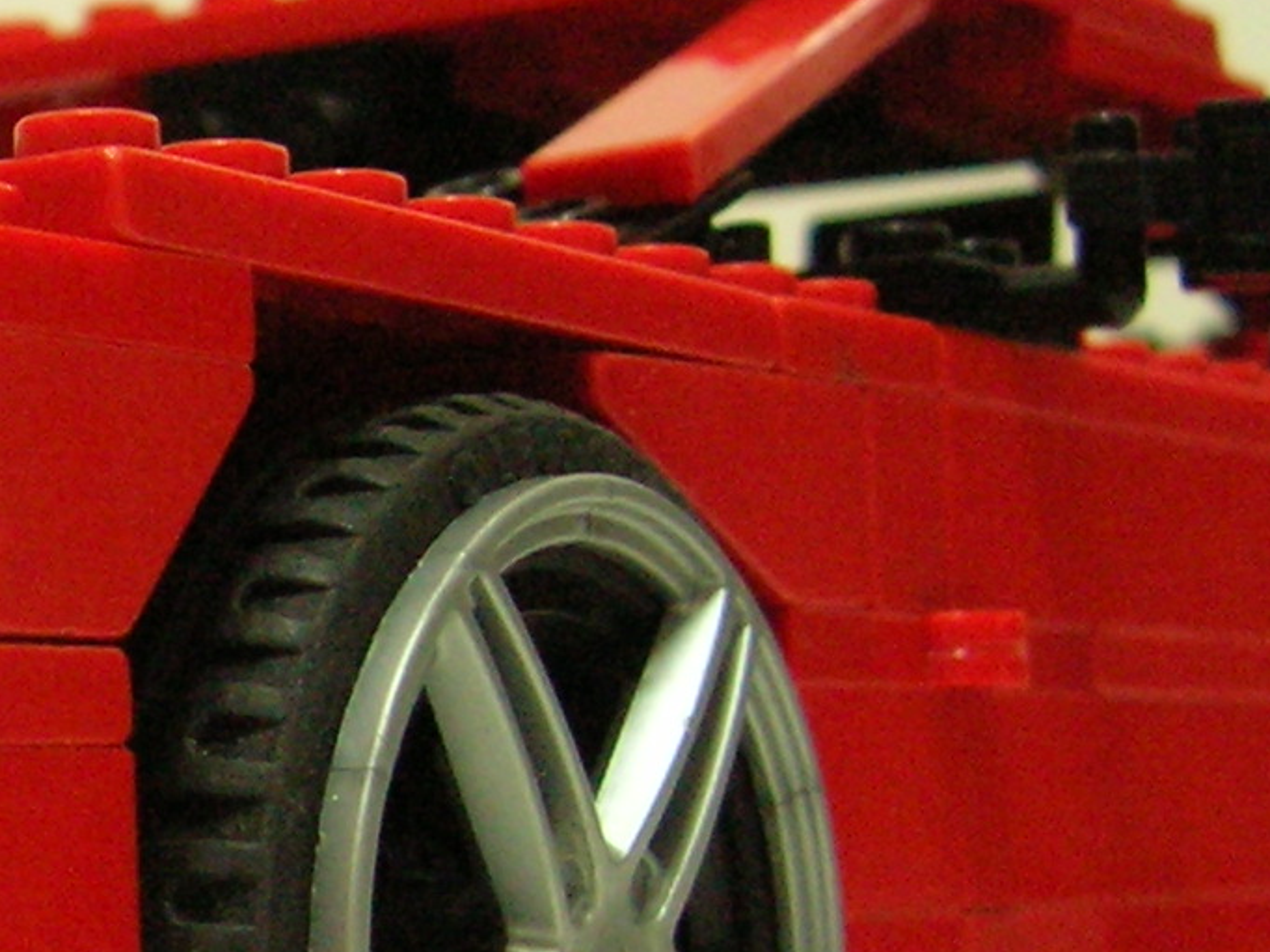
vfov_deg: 12.9
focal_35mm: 114
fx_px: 4181
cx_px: -268
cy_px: 792
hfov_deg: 16.5
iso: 200
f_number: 2.9
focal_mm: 5.7
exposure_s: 1/4.5
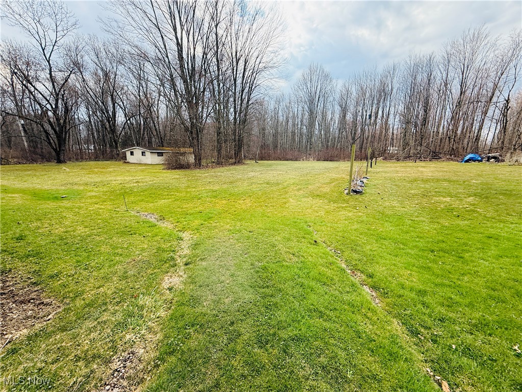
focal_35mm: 14
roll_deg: -0.5
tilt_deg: -12.1
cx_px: 261
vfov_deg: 85.7
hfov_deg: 102.1
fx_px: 211
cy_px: 196
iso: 50
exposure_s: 1/498
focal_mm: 2.22
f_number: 2.2
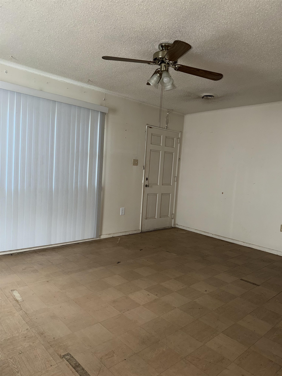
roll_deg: -4.3
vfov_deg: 71.6
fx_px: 261
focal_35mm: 24
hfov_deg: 56.8
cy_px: 188
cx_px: 141
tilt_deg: -4.8
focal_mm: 6.76
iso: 100
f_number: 1.78
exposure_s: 1/17
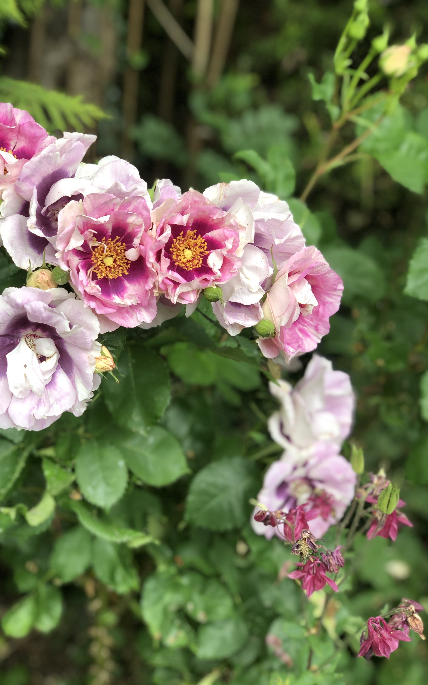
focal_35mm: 56
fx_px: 1045
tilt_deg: -28.9
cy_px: 347
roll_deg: -0.6
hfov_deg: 23.1
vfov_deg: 36.3
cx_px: 180
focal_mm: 6
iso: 20
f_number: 2.4
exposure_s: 1/60
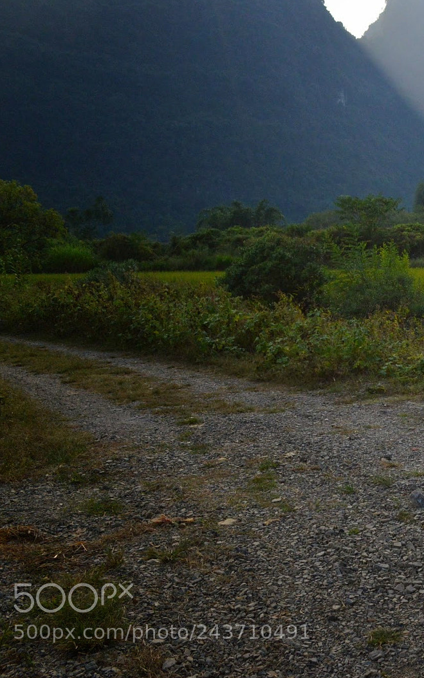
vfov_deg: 39.6
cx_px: 488
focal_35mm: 51
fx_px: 943
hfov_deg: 23.5
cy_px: 340
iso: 1100
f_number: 5.6
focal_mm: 22
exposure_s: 1/4000
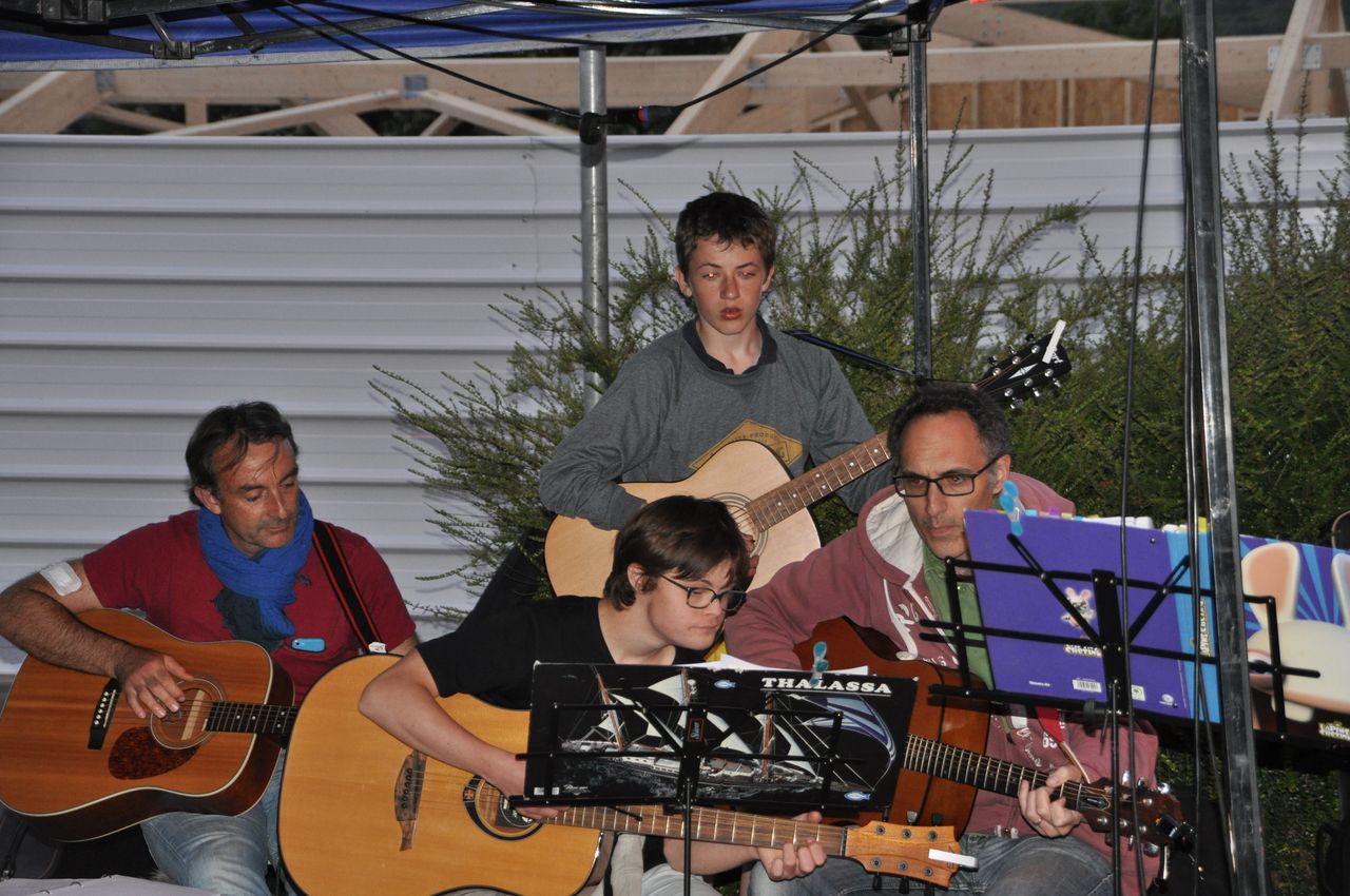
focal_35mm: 108
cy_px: 448
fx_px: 4045
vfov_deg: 12.6
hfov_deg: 18.9
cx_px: 675
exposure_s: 1/60
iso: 800
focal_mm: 72
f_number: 5.3
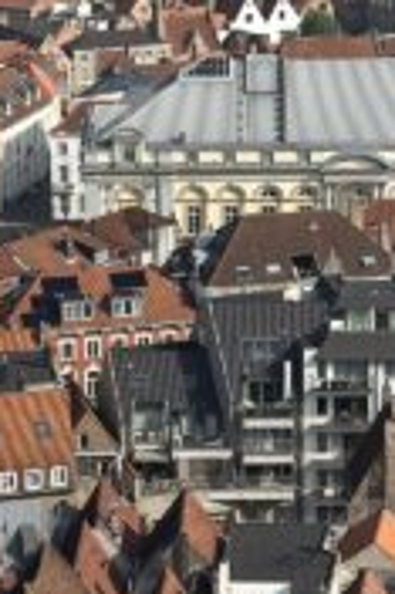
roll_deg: -0.6
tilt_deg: -11.6
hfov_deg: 9.6
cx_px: 336
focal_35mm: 142
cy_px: 192
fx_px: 2342
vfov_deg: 14.4
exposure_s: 1/4785
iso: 80
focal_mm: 6.86
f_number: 1.78
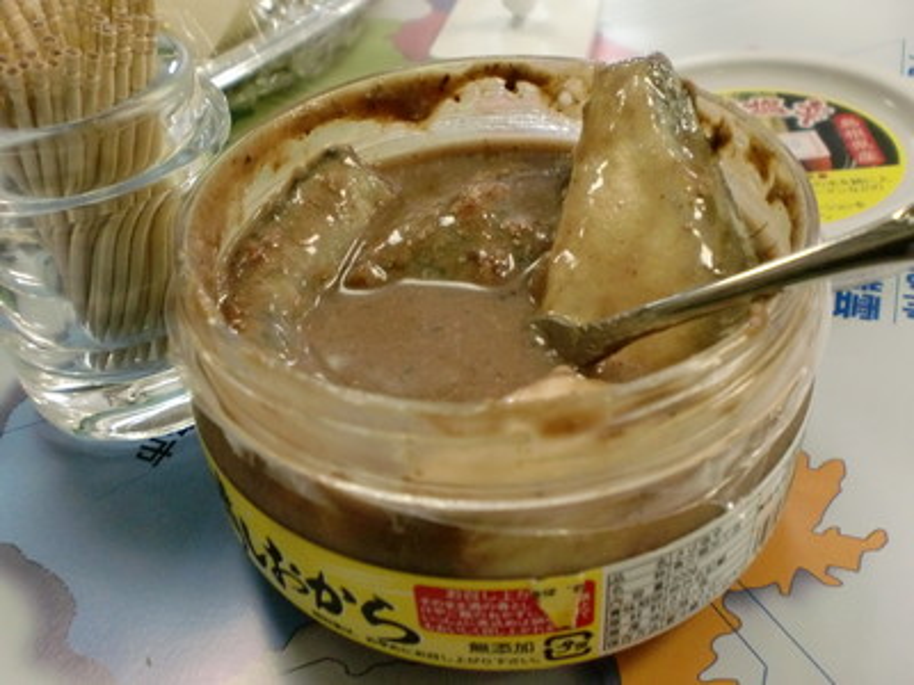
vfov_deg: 40.7
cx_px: 457
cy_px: 342
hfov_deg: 52.6
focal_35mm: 35
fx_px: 924
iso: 400
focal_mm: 6.3
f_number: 3.1
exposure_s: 1/40
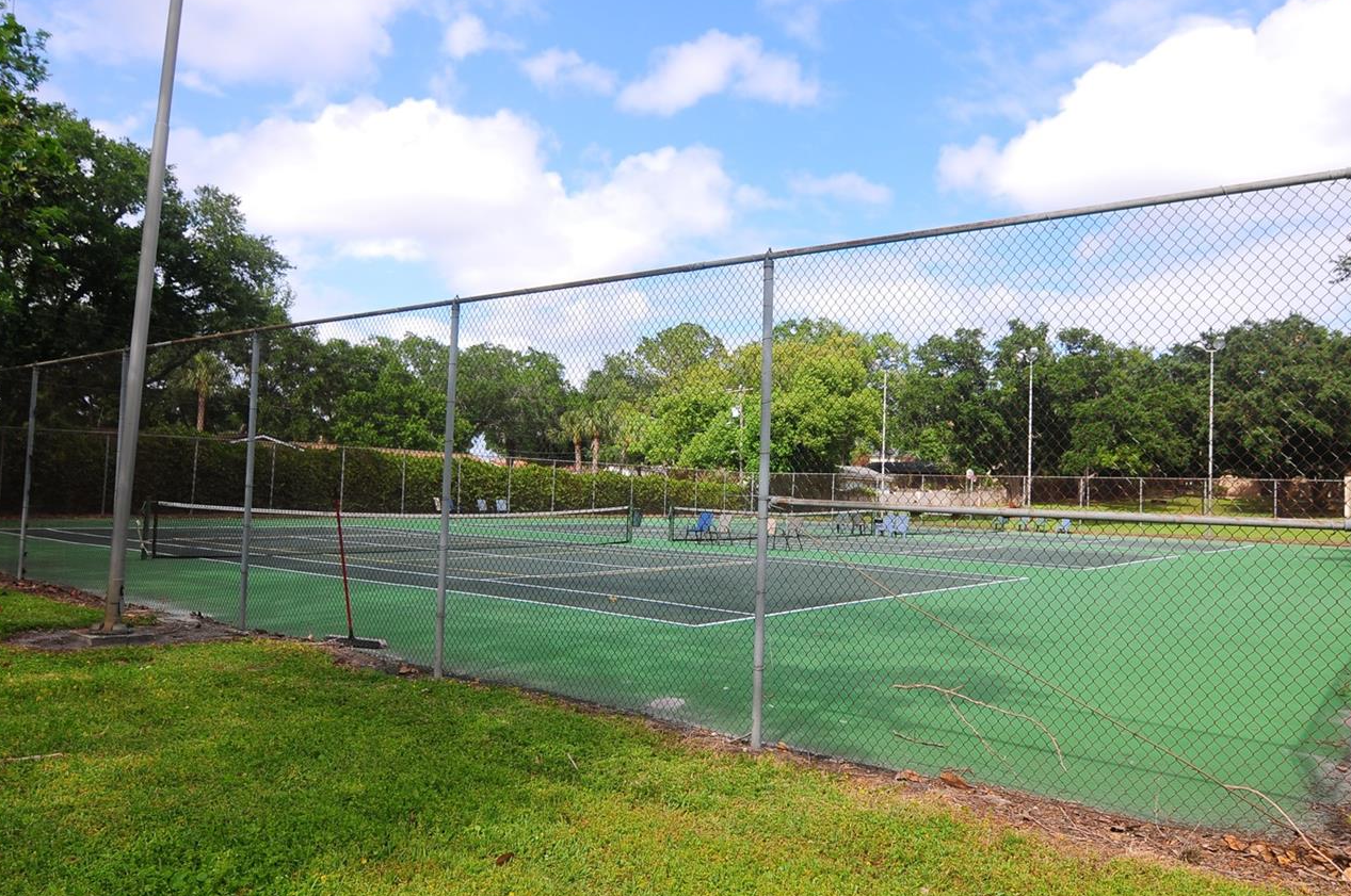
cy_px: 435
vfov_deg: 51.8
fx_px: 923
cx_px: 736
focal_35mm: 25
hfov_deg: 72.2
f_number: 7.1
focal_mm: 13
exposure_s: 1/200
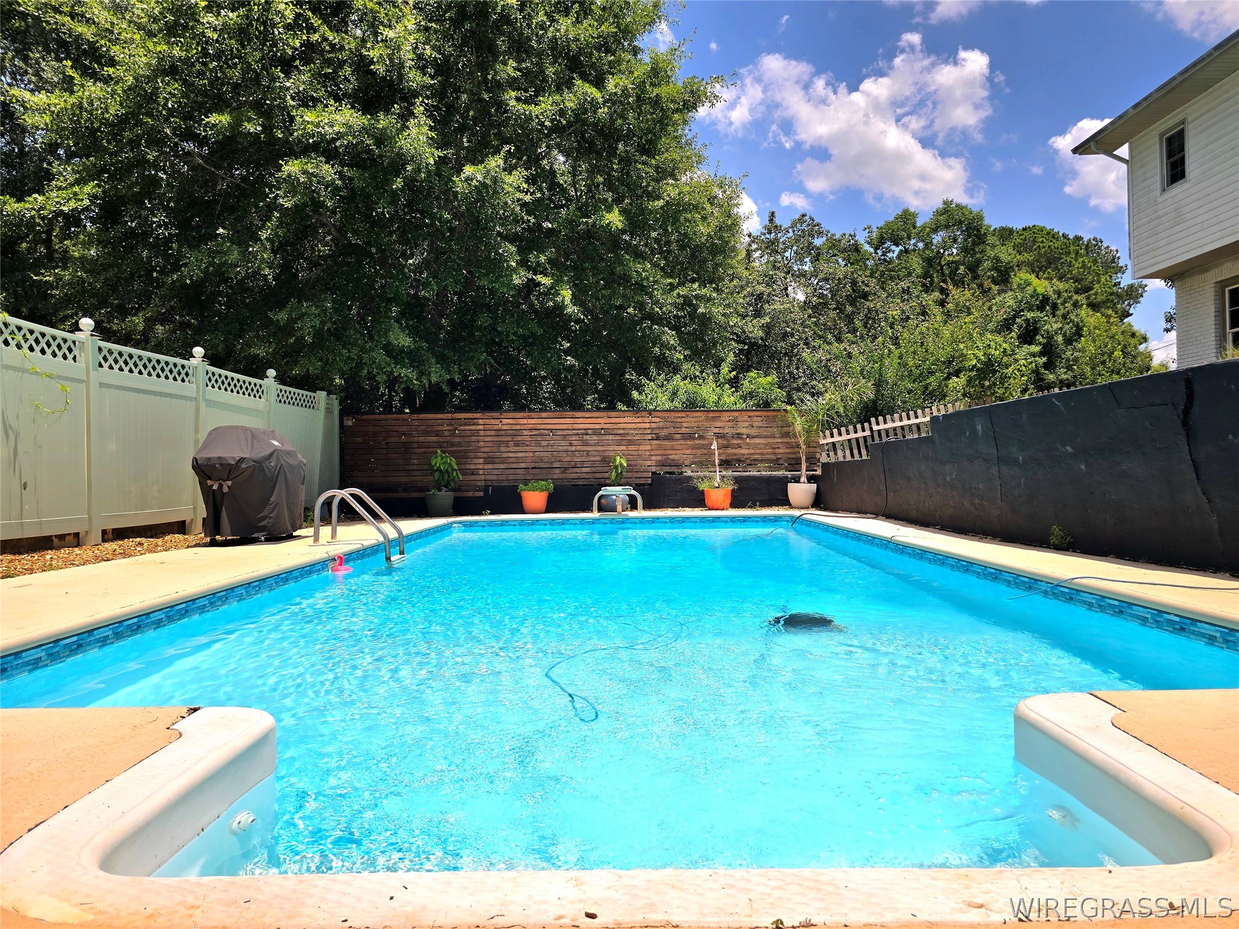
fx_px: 823
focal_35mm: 23
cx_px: 620
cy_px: 464
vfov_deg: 58.9
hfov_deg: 73.9
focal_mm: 6.3
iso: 12
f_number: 1.7
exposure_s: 1/1667
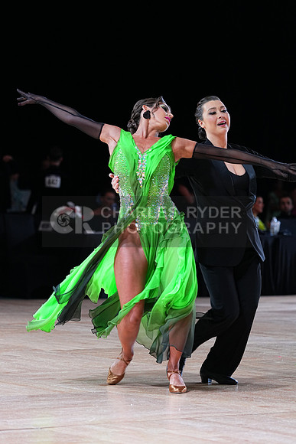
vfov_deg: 14.7
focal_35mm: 140
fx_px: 1726
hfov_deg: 9.8
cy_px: 222
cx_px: 148
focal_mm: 140
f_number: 4
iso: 1600
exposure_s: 1/400
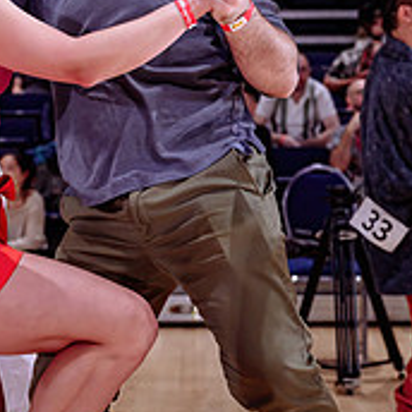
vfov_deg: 19.3
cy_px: 151
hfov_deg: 19.3
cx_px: 159
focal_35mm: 90
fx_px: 1212
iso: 1250
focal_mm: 28
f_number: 2
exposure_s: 1/250
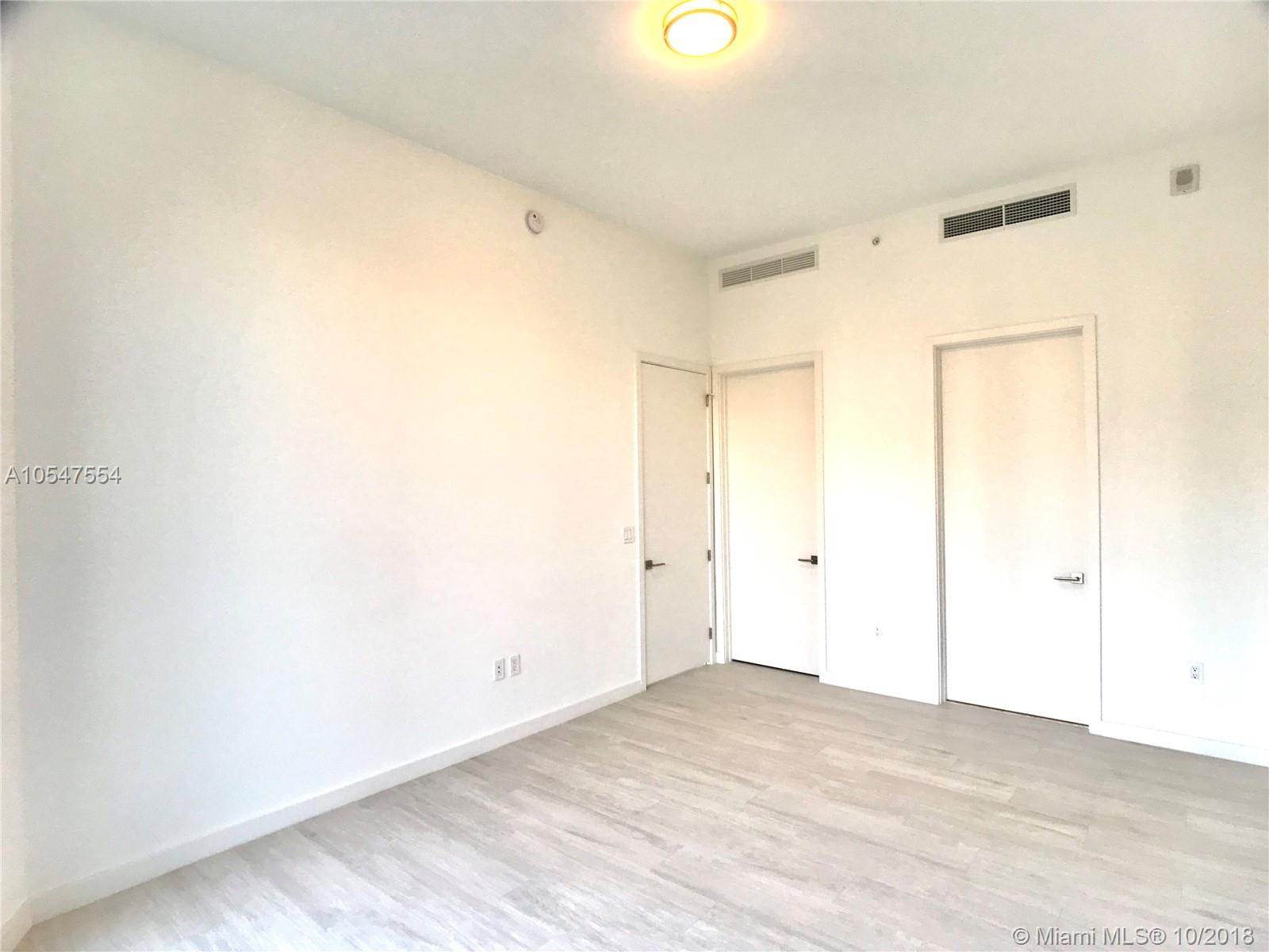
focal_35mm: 28
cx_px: 634
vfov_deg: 49.7
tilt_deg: +0.8
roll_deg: +0.4
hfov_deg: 63.4
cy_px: 476
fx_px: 1026
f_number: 1.8
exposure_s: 1/60
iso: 32
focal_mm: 3.99
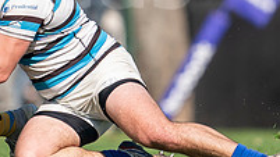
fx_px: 18433
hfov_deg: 0.9
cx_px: -65
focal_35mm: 2483
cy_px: -162
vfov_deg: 0.5
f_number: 2.8
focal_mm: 400
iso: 100
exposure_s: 1/1250
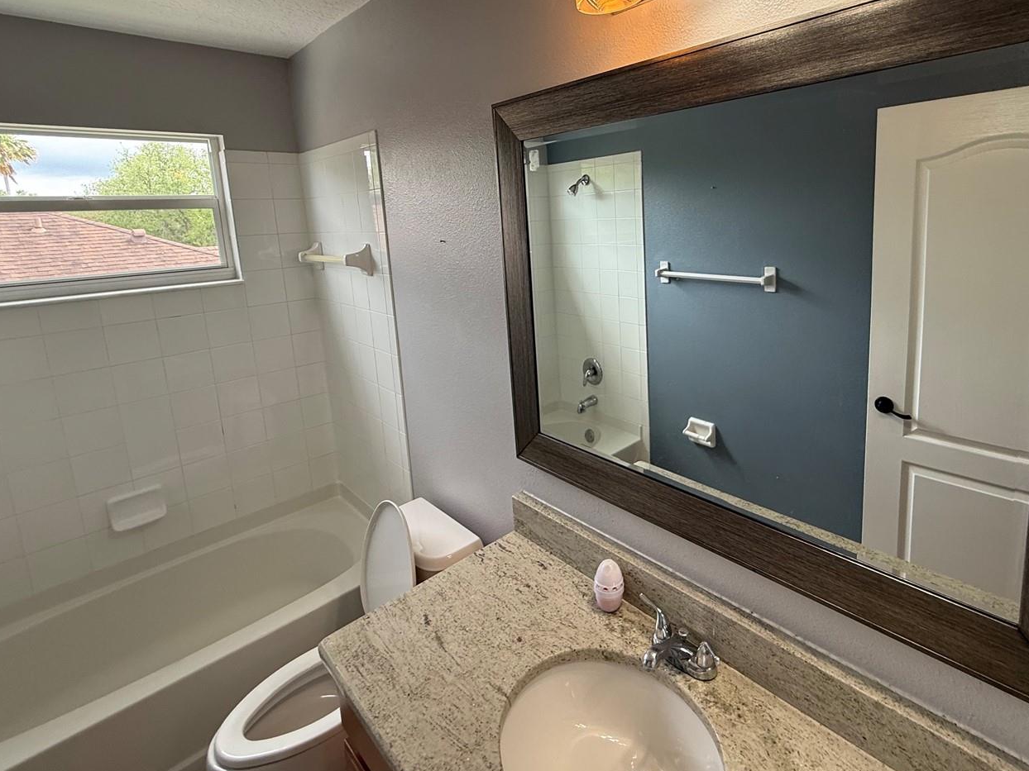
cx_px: 605
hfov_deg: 86.9
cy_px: 294
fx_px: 535
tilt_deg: -9.9
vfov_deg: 70.6
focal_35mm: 18
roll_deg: +3.1
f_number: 2.2
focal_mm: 2.22
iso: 64
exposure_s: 1/99
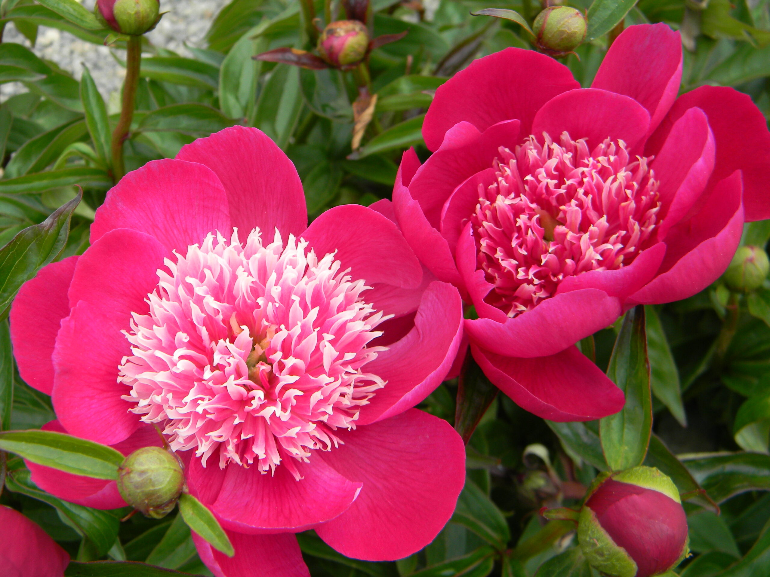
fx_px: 1045
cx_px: 385
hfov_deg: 40.4
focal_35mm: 47
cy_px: 288
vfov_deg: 30.9
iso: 80
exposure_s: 1/185
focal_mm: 8.6
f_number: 3.9
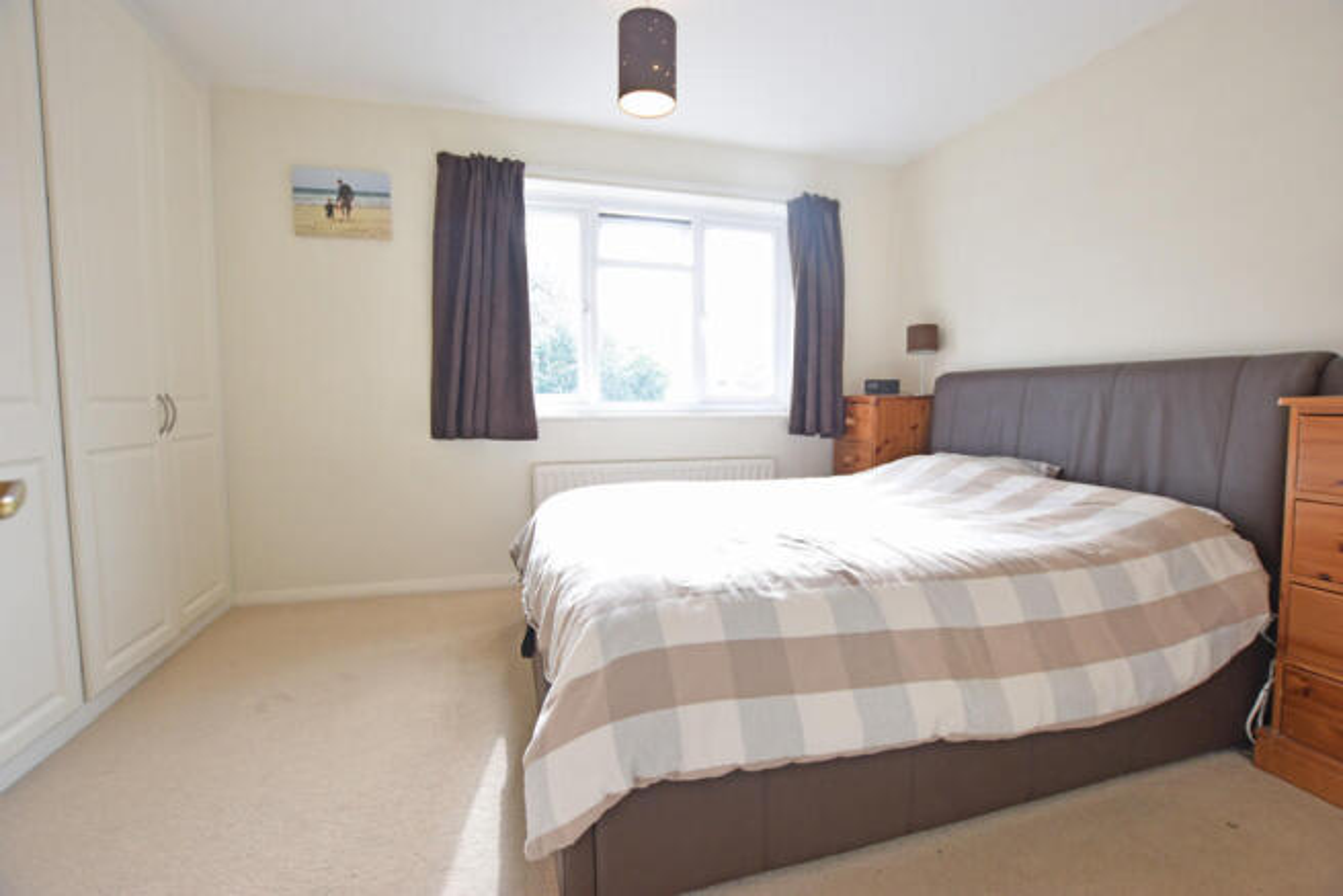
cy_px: 448
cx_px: 672
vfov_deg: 77.4
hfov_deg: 100.4
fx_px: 560
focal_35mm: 15
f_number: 5
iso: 400
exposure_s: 1/100
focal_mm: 10
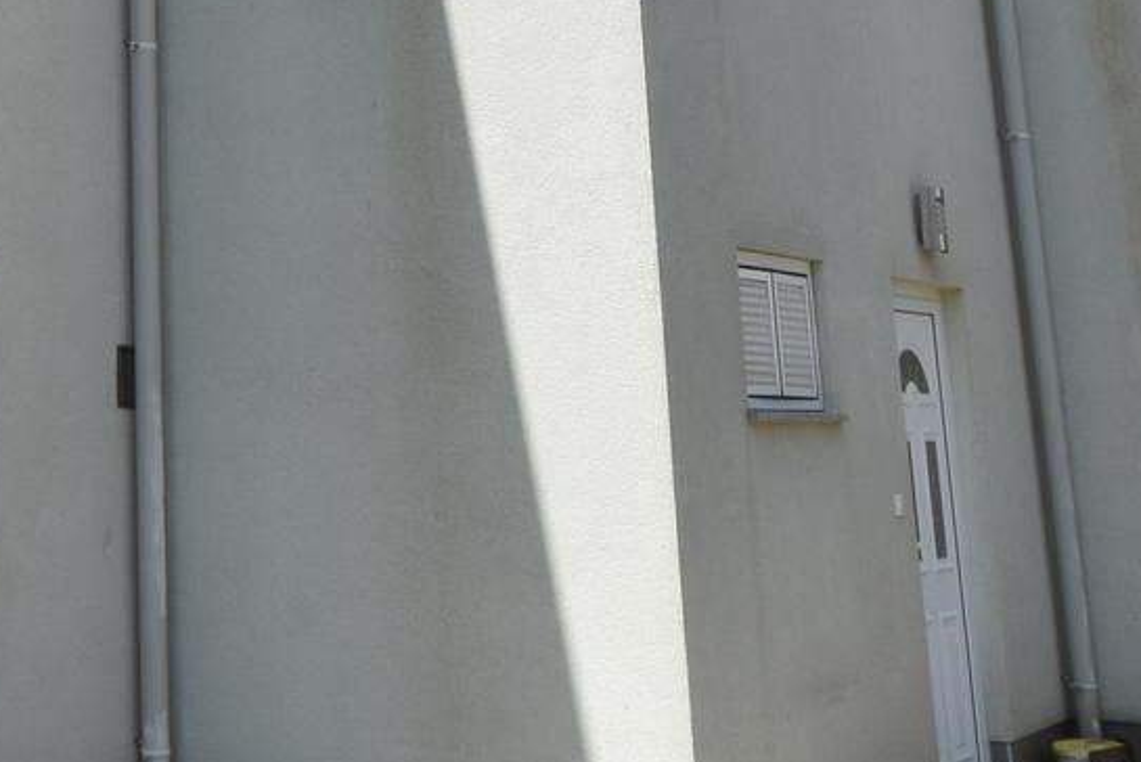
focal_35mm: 66
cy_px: -228
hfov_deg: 28.4
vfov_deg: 19.1
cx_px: -31
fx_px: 2093
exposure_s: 1/400
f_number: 8
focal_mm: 10
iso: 200
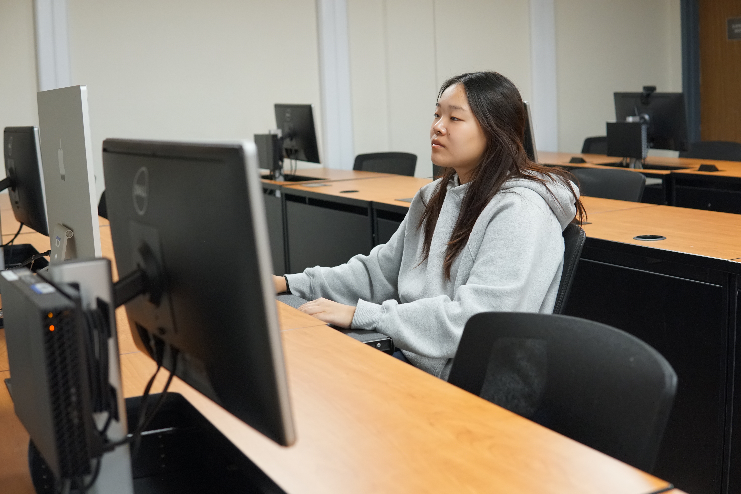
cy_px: 247
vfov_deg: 29.9
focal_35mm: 45
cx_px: 370
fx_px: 926
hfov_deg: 43.6
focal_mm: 30
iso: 1600
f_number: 2.8
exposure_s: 1/160
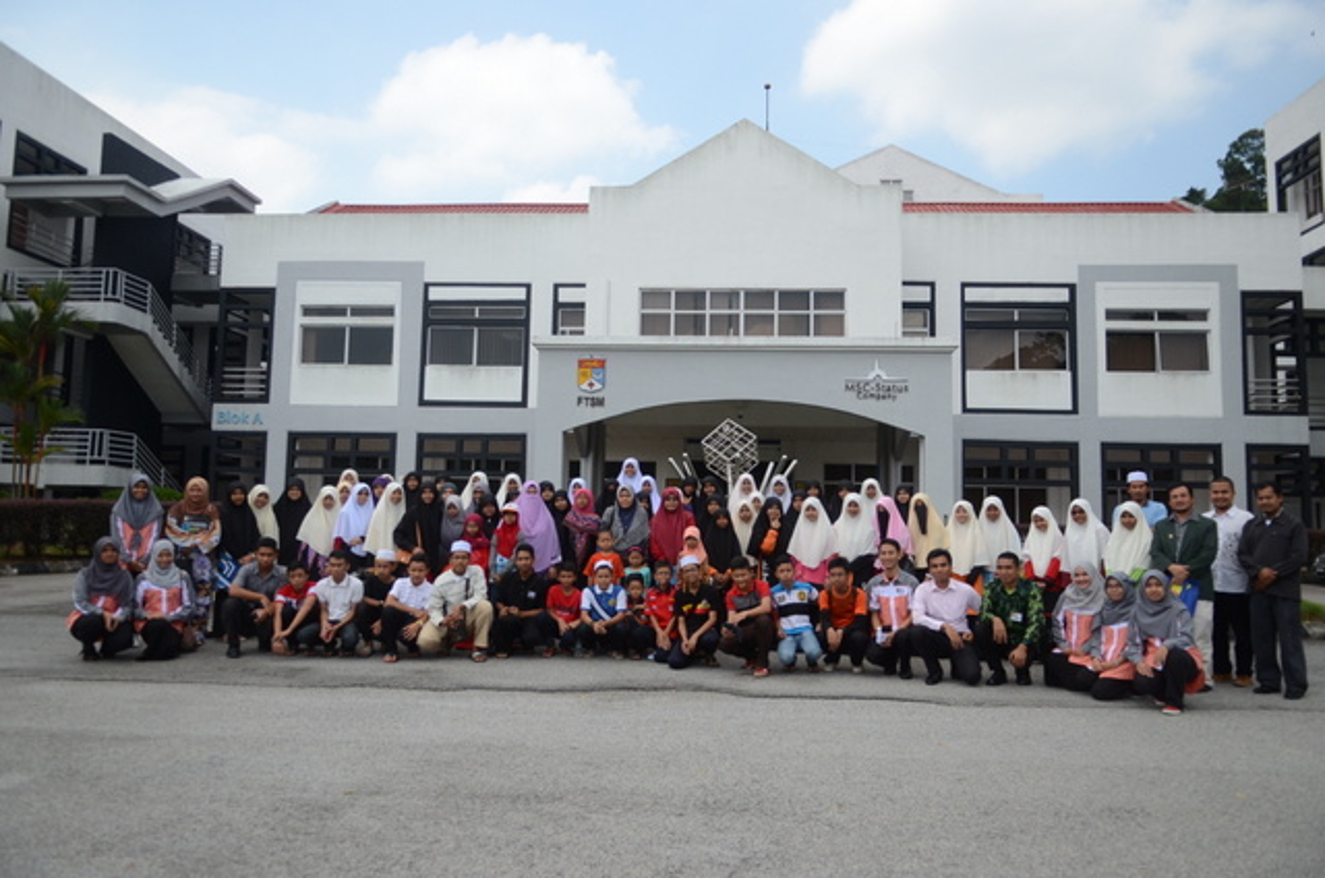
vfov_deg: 50.2
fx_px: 937
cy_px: 439
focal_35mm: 26
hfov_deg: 70.5
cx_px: 662
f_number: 2.8
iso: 500
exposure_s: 1/8000
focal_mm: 17
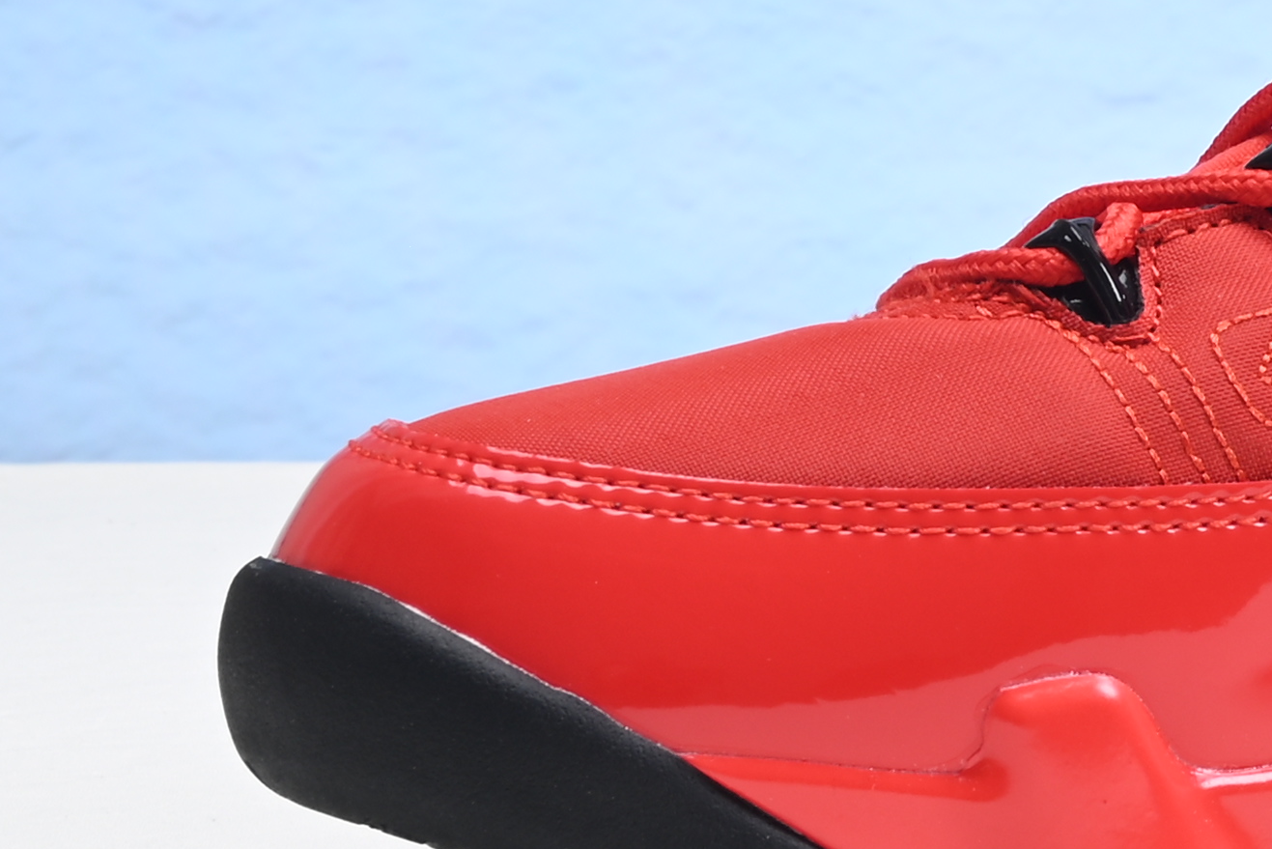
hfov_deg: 11.1
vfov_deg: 8.0
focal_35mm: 169
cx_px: 2480
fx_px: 5973
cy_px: -221
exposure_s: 1/2
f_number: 16
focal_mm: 37
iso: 100
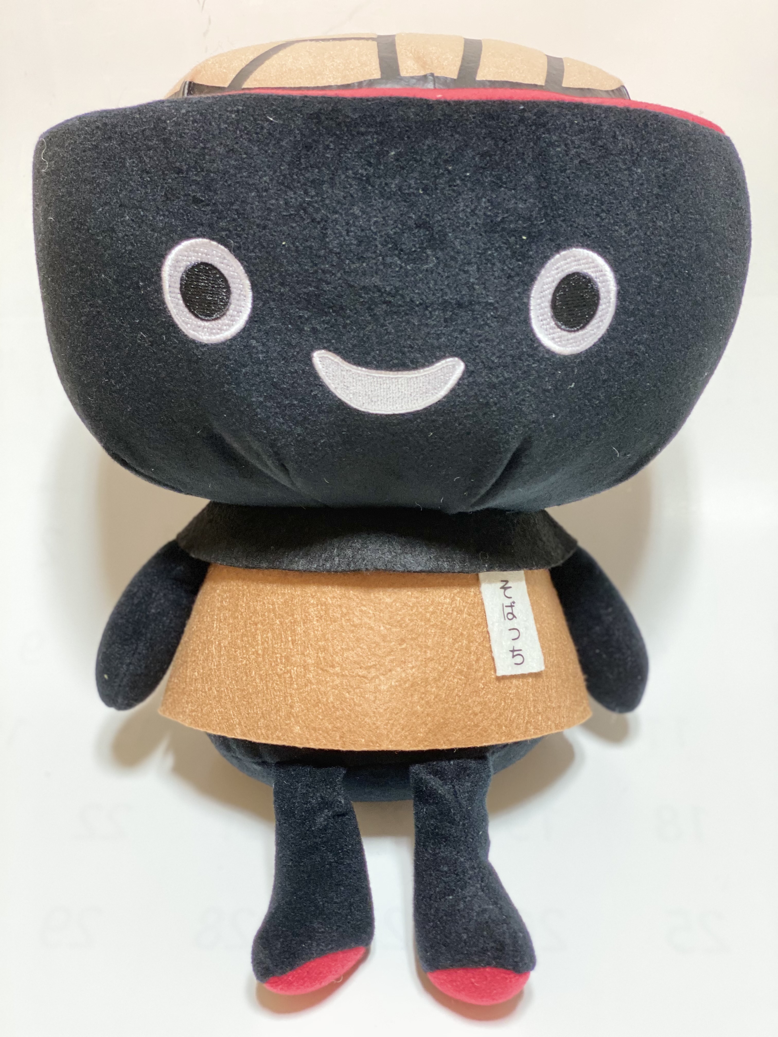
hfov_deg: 28.0
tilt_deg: -30.8
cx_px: 389
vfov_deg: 36.8
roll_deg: +3.0
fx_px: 1558
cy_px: 518
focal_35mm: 52
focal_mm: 6
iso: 160
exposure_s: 1/33
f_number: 2
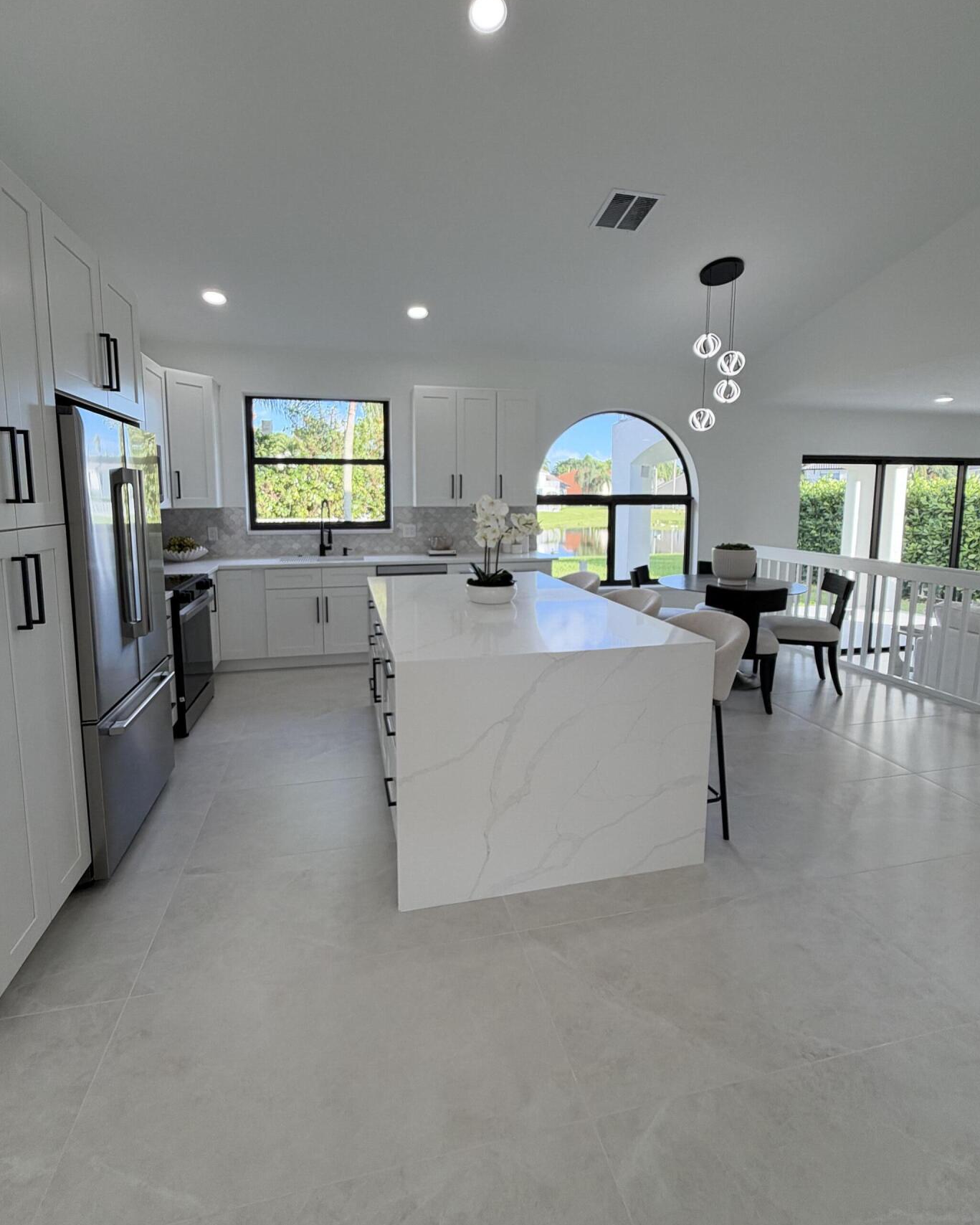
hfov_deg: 80.3
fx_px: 580
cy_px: 564
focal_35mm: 16
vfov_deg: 92.9
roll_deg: -0.4
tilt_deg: -6.6
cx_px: 469
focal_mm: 2.22
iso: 64
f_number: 2.2
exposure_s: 1/120
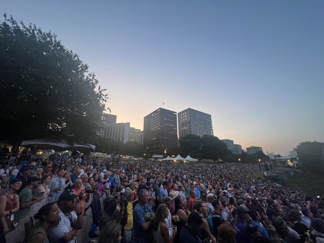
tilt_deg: +16.4
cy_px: 122
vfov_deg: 89.9
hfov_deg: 106.2
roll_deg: +0.2
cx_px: 162
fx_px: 122
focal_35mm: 13
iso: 200
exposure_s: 1/120
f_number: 1.8
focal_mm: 1.57
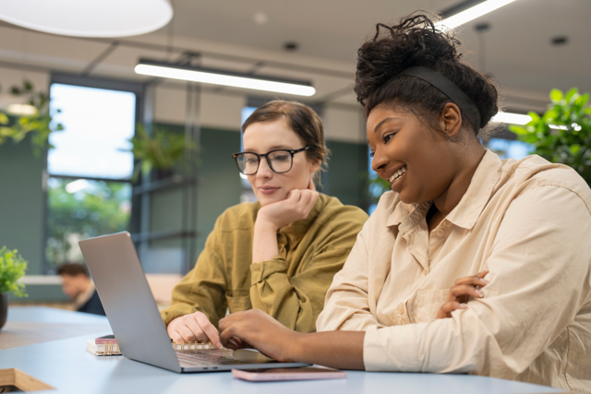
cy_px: 197
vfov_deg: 27.0
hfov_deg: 39.6
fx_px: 821
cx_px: 296
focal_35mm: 50
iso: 800
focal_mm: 50
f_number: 2.5
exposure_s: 1/160
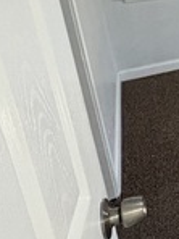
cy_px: 7
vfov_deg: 29.0
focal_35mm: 63
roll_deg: +0.1
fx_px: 434
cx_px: 398
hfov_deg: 15.7
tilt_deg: -16.4
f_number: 2.2
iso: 640
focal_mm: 2.22
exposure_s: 1/60
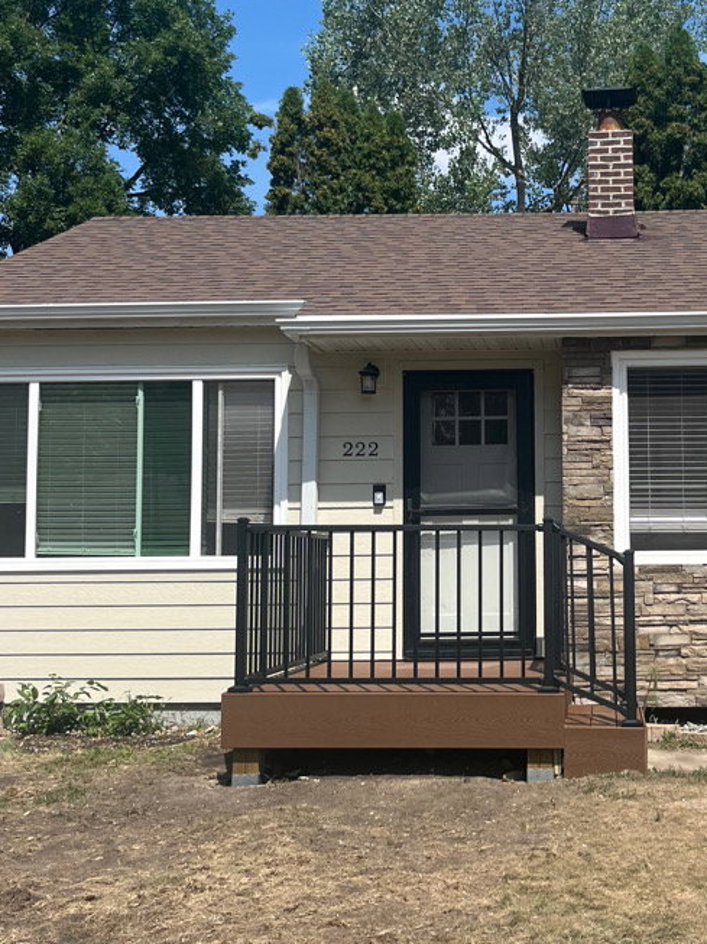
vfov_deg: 37.5
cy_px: 454
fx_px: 1390
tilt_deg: +3.9
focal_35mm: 51
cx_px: 554
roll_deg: +0.7
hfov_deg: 28.0
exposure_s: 1/3215
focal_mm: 5.1
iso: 50
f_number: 1.6
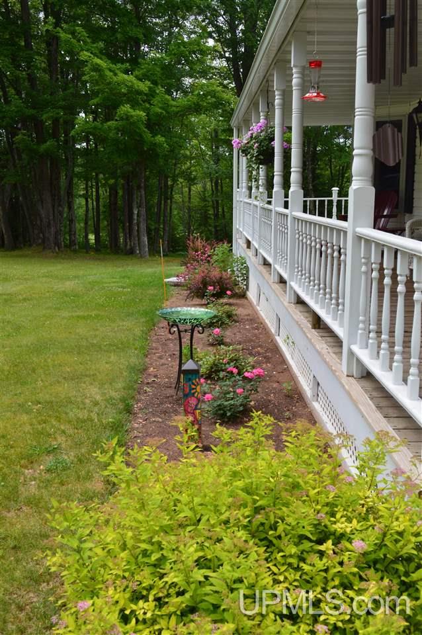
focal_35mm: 36
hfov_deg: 36.8
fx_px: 634
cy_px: 318
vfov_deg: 53.2
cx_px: 211
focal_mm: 24
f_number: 10
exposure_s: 1/250
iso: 400
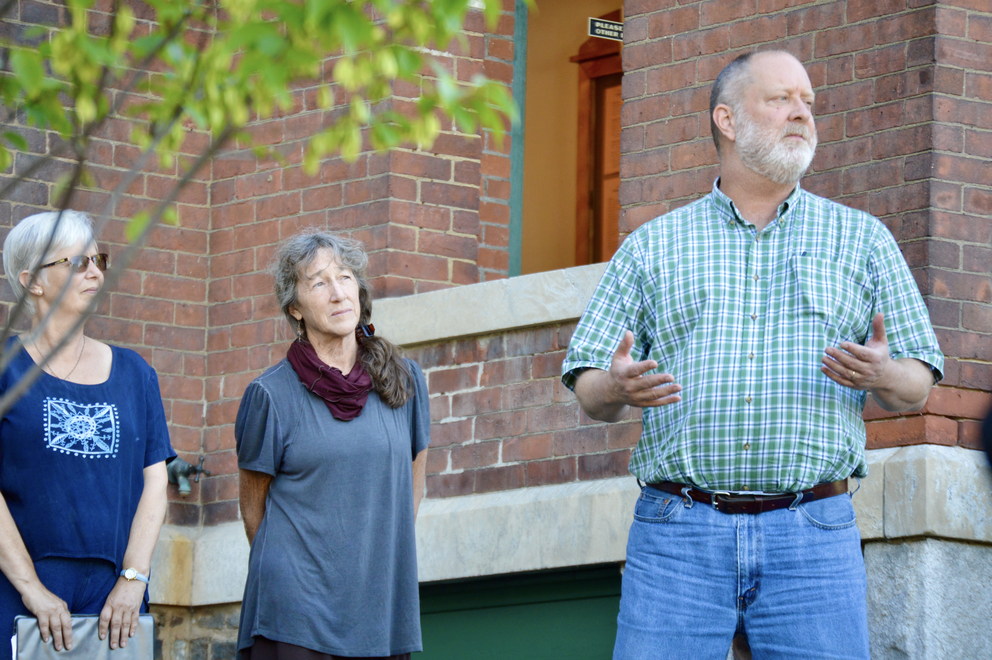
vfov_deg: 7.3
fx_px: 5162
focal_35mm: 188
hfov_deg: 11.0
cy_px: 330
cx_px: 496
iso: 450
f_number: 4.8
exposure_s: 1/125
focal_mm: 125
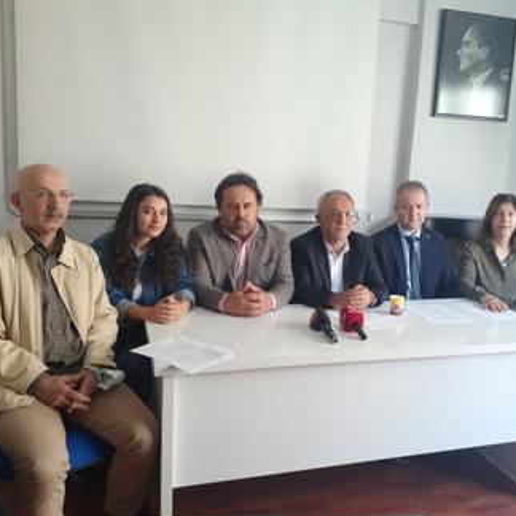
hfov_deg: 49.5
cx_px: 307
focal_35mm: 33
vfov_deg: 49.7
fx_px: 557
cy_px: 253
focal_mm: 3.6
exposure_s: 1/60
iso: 200
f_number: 1.9
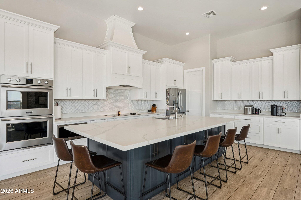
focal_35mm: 20
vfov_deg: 63.2
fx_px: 163
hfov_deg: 85.4
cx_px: 150
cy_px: 100
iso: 400
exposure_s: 1/50
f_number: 8
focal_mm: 19.5
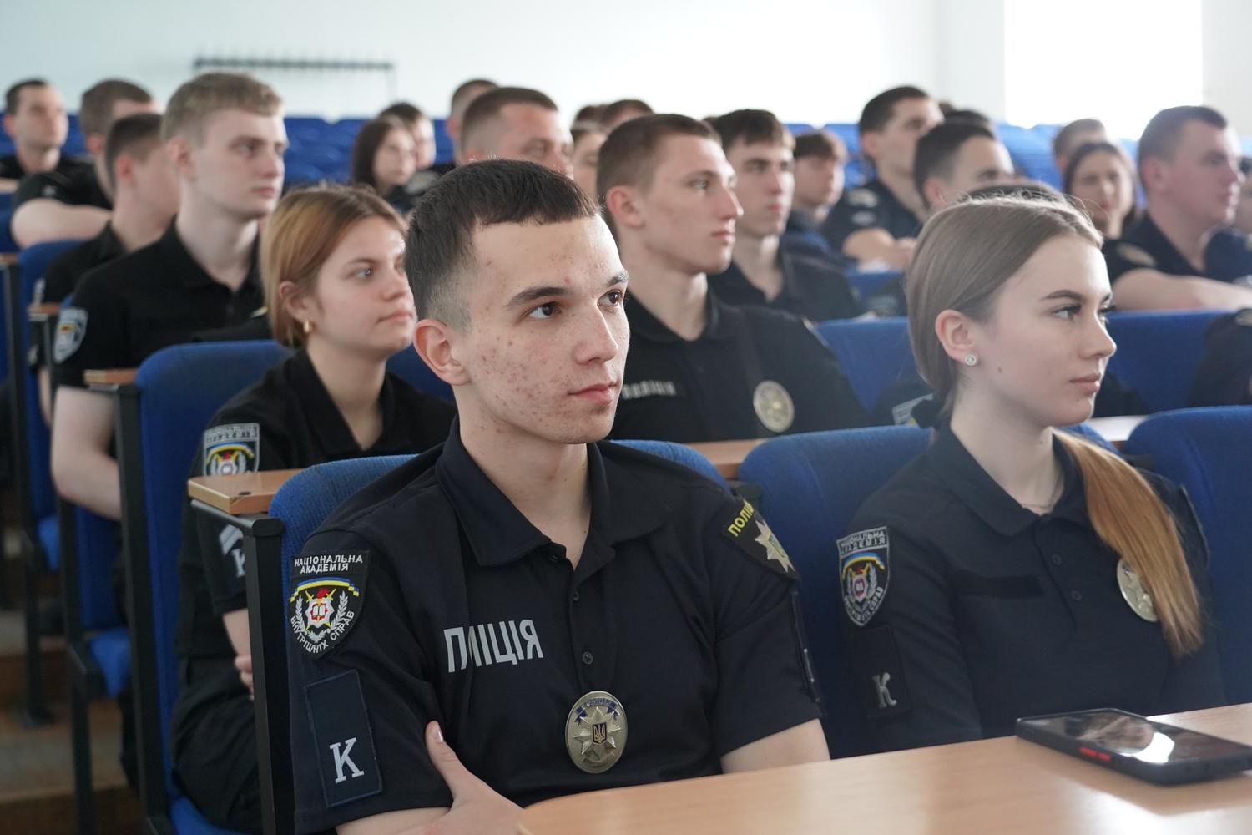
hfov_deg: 39.6
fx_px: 1739
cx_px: 626
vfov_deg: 27.0
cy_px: 418
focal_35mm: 50
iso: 6400
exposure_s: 1/160
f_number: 4
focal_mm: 50
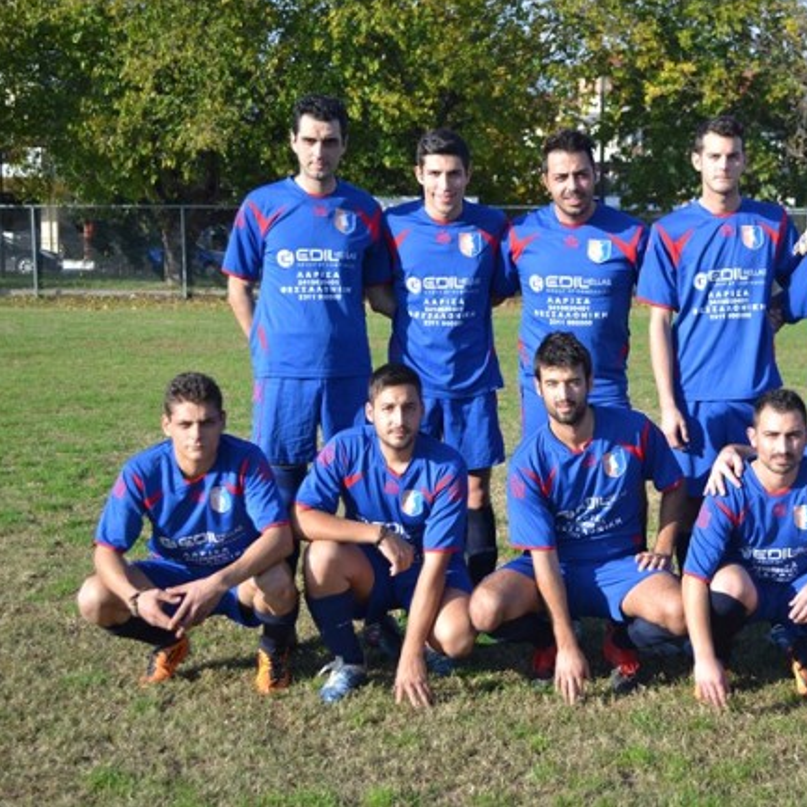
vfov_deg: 26.1
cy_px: 400
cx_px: 611
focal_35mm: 66
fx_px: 1741
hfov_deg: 25.8
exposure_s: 1/1000
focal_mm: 34
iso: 400
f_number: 5
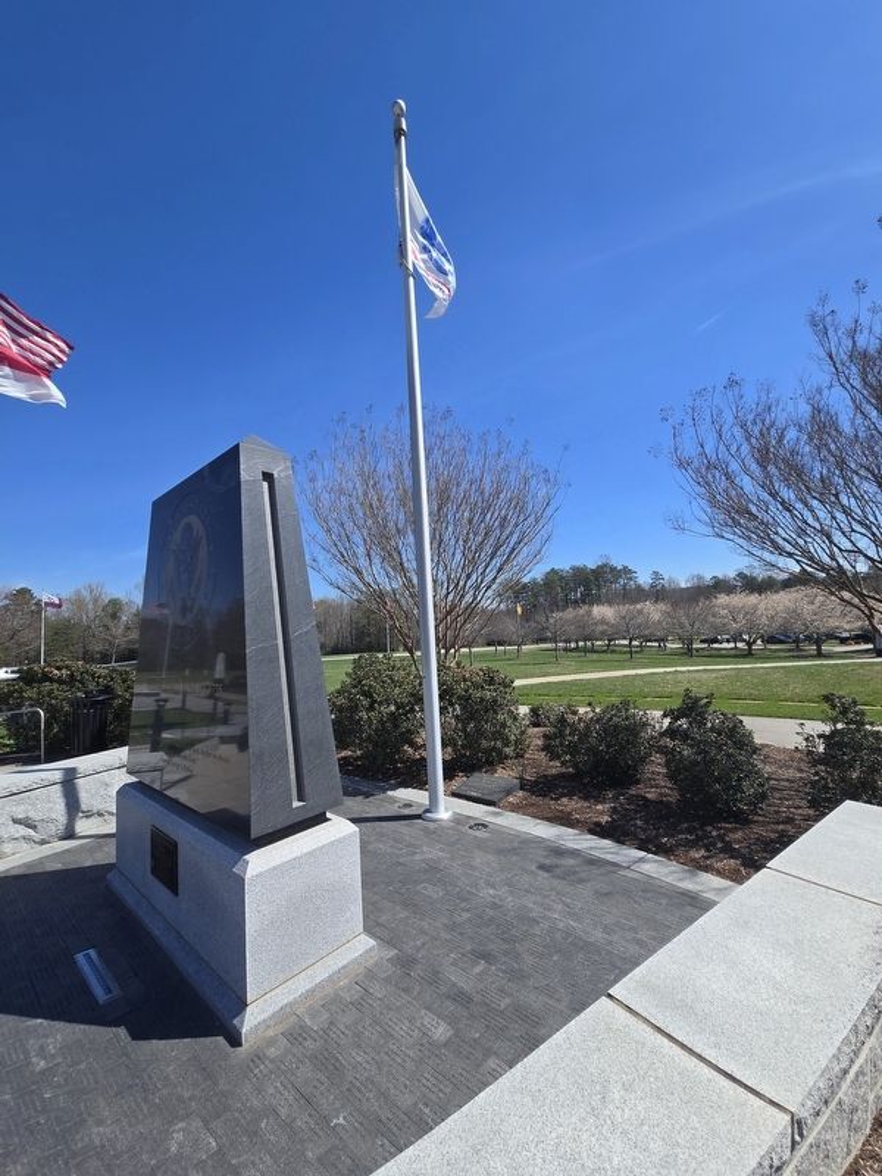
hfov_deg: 89.9
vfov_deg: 106.2
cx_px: 441
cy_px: 588
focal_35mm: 13
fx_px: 442
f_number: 2.2
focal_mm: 2.2
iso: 50
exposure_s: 1/2544
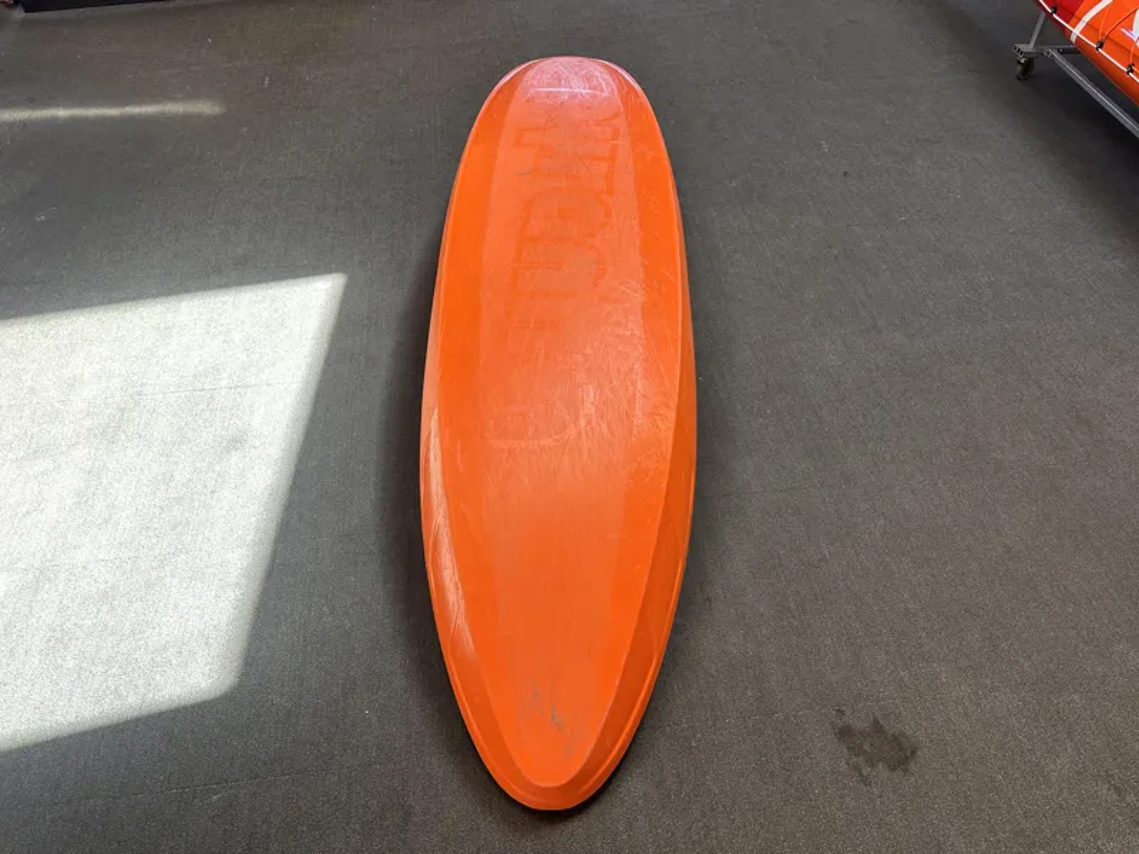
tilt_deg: -47.3
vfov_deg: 56.8
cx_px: 570
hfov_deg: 71.6
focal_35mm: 24
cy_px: 427
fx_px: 790
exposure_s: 1/100
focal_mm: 6.86
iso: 64
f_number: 1.78
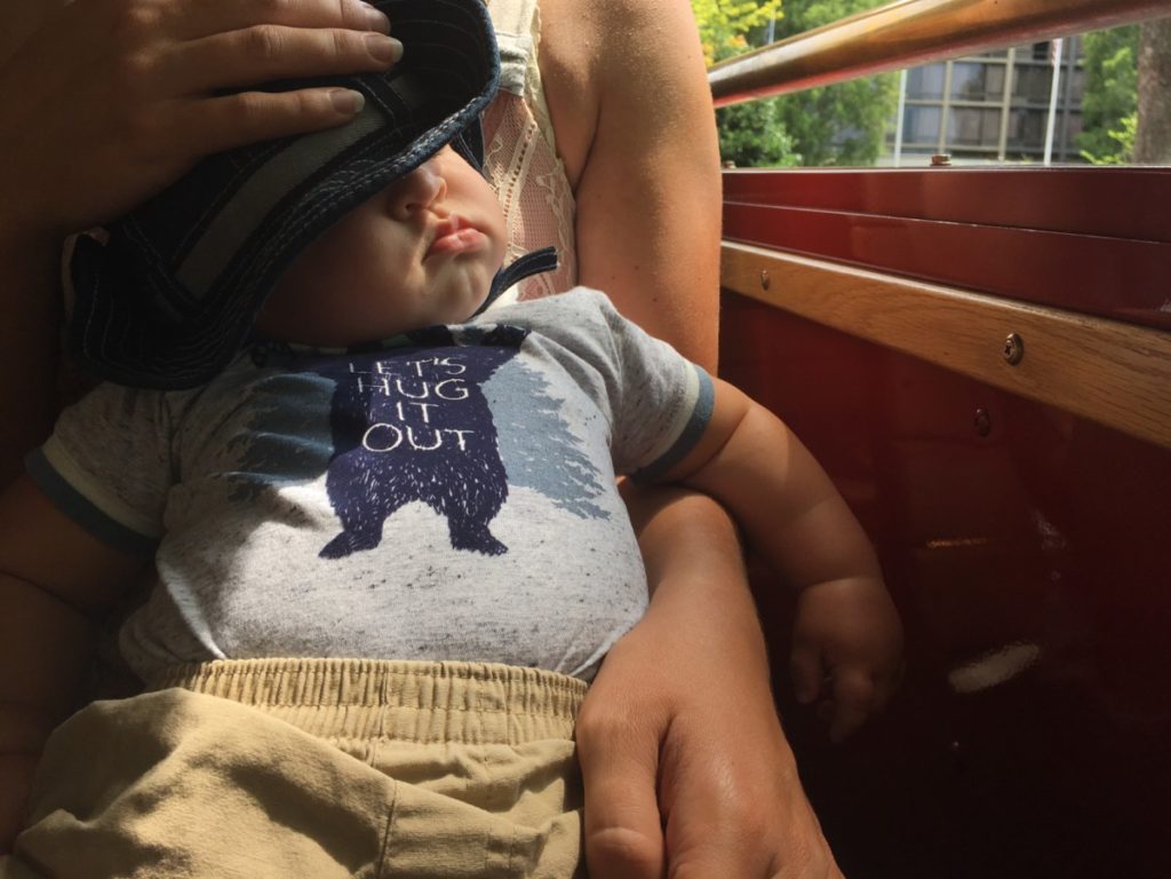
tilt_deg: -3.1
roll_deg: -2.4
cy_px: 440
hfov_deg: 61.7
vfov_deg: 48.2
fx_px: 981
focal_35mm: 29
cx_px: 586
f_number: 2.2
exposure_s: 1/450
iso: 25
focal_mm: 4.15
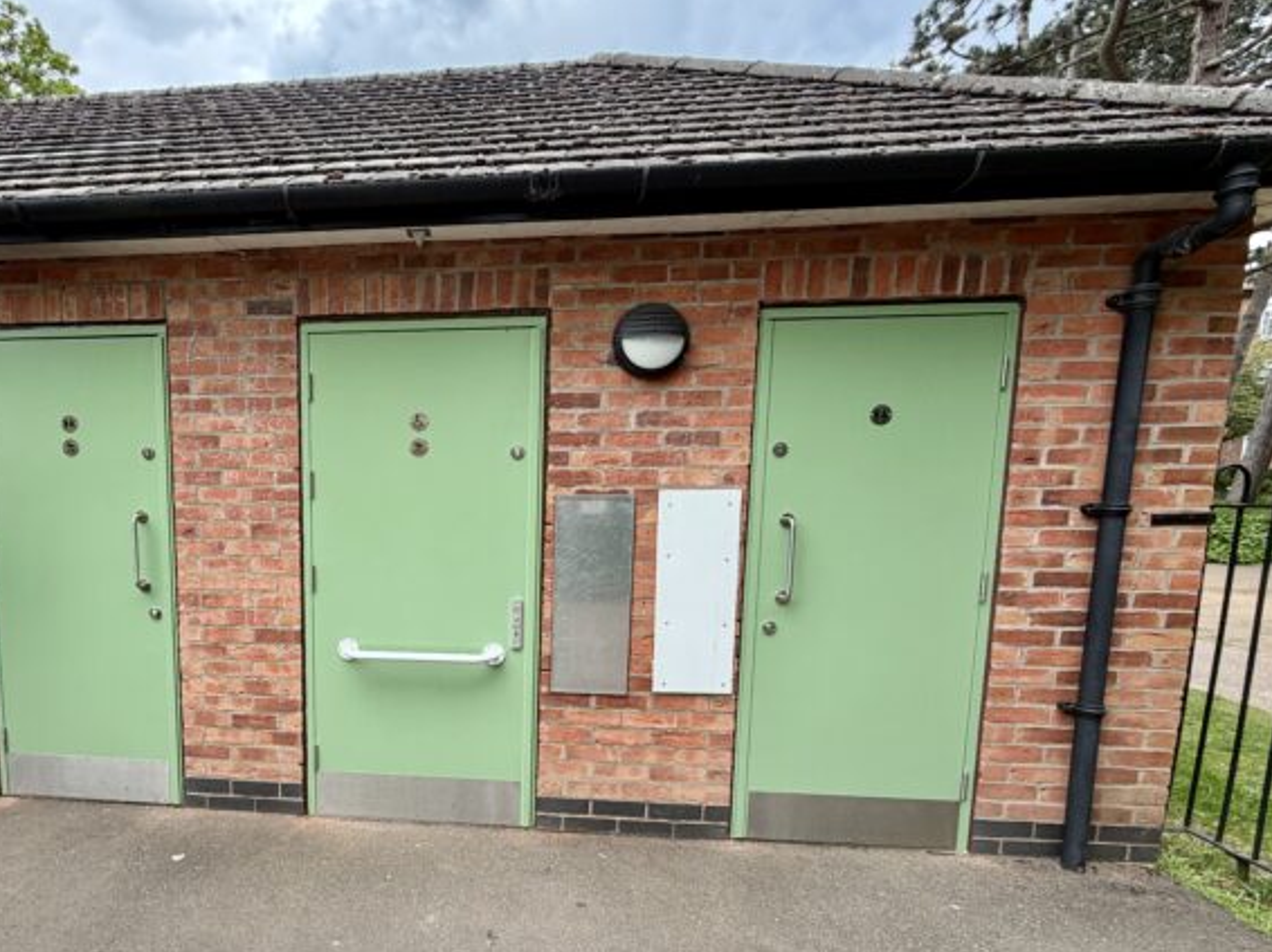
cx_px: 416
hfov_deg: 81.6
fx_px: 698
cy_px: 566
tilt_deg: -7.2
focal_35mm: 19
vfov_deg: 68.0
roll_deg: +1.2
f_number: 2.2
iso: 64
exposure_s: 1/416
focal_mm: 2.22
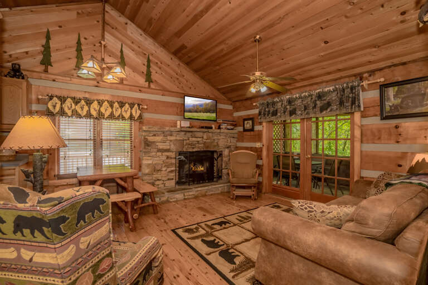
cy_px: 142
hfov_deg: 96.7
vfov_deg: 73.7
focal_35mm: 16
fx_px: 190
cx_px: 214
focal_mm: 16
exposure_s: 1/100
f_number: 9
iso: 1600
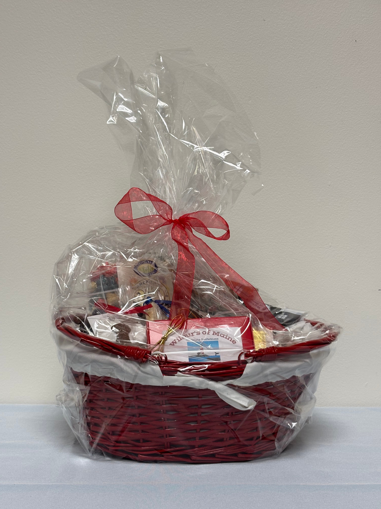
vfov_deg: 36.8
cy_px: 254
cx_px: 190
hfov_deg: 28.0
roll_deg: -1.3
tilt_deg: -1.6
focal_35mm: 52
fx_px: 763
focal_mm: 5.96
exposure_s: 1/60
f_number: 1.6
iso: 80
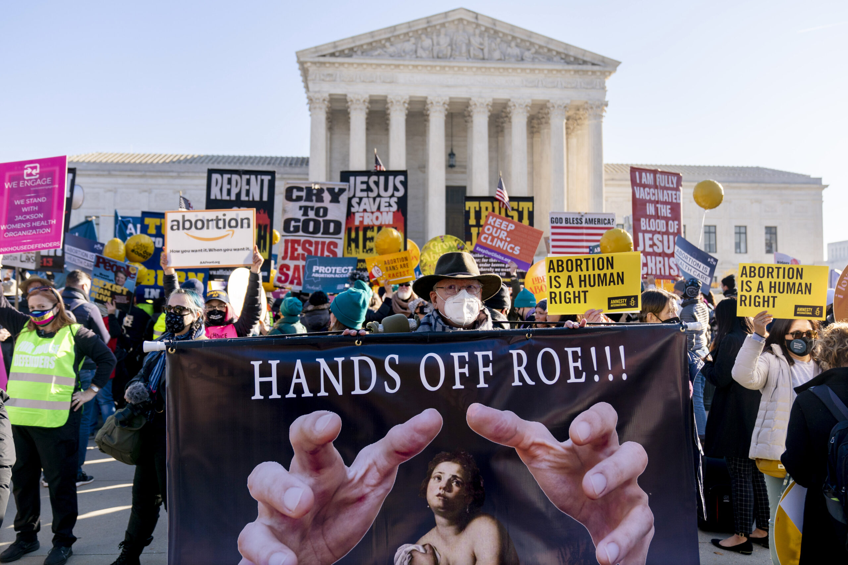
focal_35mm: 30
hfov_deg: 61.9
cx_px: 424
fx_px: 707
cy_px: 282
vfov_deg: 43.6
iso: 160
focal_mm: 30
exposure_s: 1/1000
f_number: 3.5
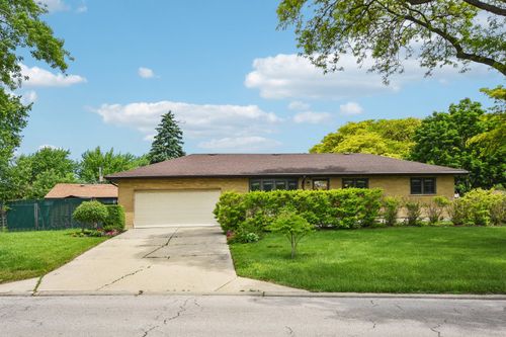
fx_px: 422
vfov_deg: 43.6
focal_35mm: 30
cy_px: 168
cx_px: 253
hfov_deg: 61.9
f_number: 8
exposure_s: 1/1000
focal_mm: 20
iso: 500
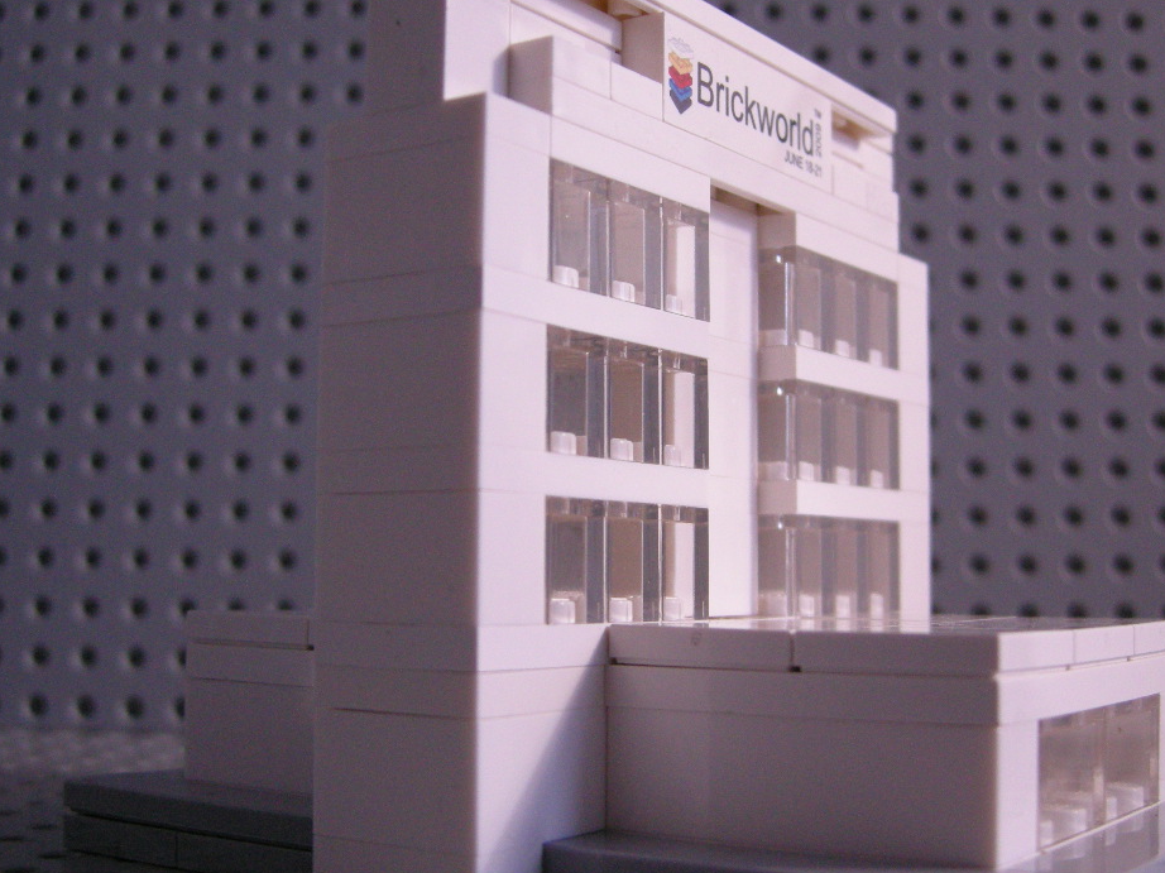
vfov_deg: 29.1
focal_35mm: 50
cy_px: 456
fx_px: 1682
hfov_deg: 38.2
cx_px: 615
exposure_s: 1/59.8
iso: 279
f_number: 2.7
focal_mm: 7.5
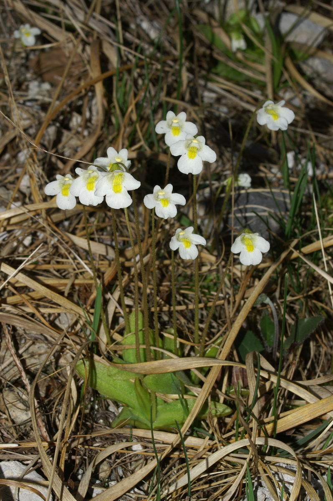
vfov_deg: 17.1
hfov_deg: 11.4
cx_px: 166
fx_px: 1668
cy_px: 250
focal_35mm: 120
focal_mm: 80
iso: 100
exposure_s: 1/125
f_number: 20
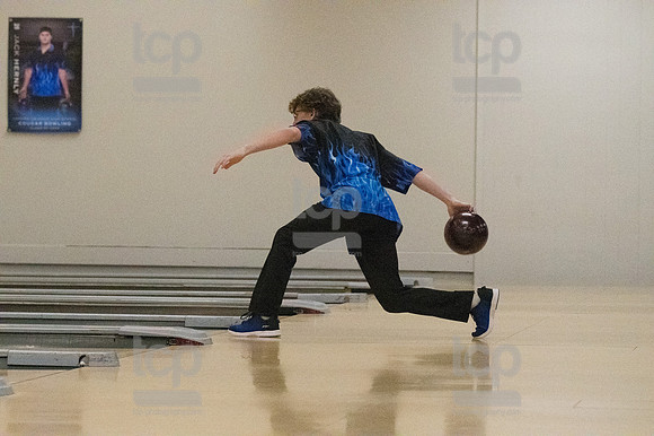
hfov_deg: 13.4
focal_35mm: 153
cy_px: 218
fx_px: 2778
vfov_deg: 9.0
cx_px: 327
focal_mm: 102
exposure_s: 1/1250
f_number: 4
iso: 10000
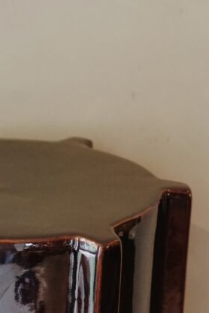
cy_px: 366
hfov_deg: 7.4
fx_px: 1602
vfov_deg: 11.0
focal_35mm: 184
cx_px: -15
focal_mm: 50
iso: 1600
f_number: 2.8
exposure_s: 1/160
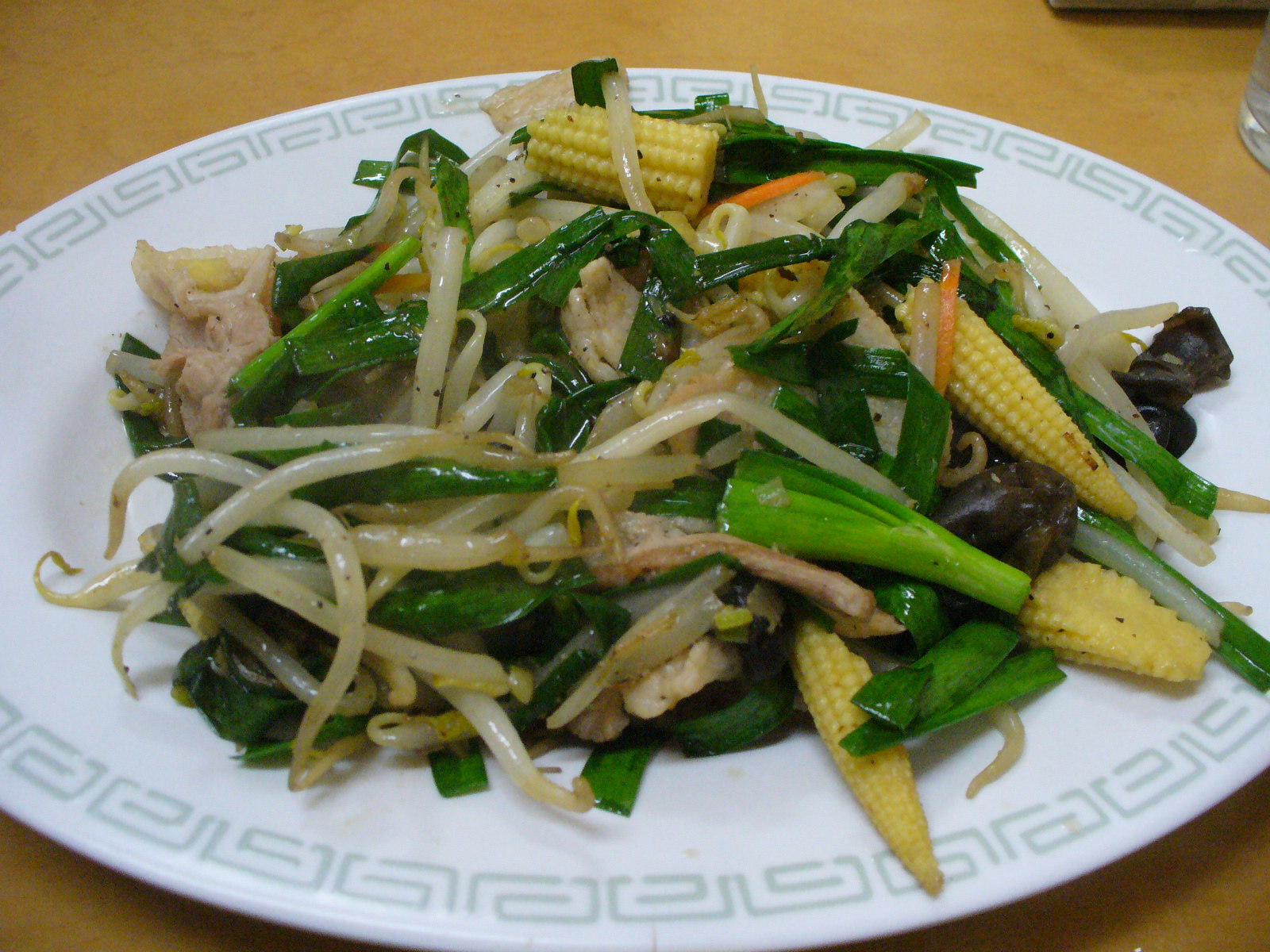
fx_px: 1357
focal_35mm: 37
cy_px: 476
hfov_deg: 50.1
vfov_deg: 38.7
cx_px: 635
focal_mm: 6.1
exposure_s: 1/80
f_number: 2.8
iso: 400
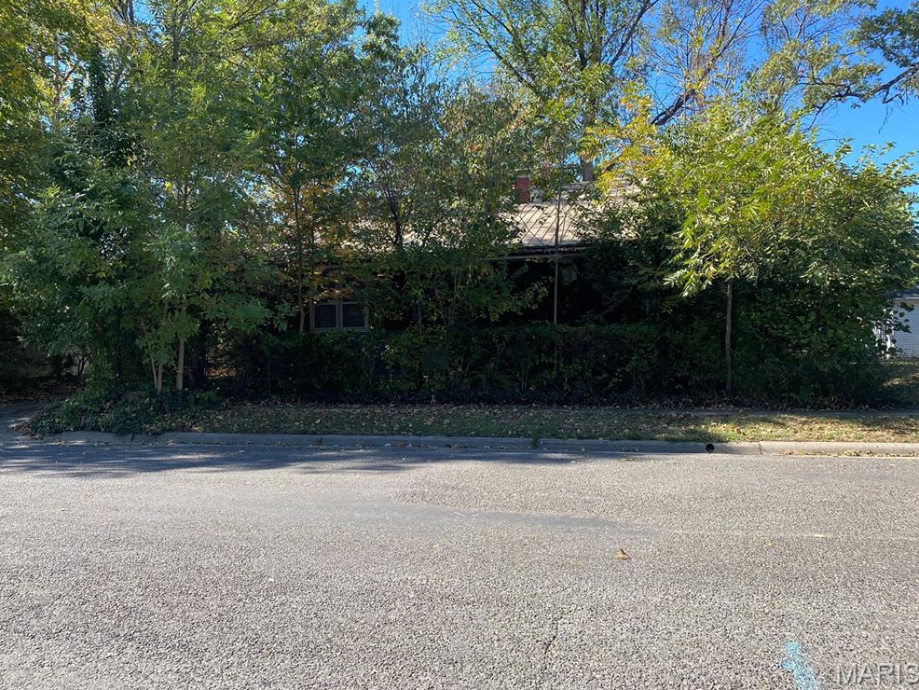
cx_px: 452
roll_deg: +0.3
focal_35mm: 27
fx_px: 717
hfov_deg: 65.3
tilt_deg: -0.4
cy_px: 335
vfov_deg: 51.4
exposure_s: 1/742
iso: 32
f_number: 1.8
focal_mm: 4.25
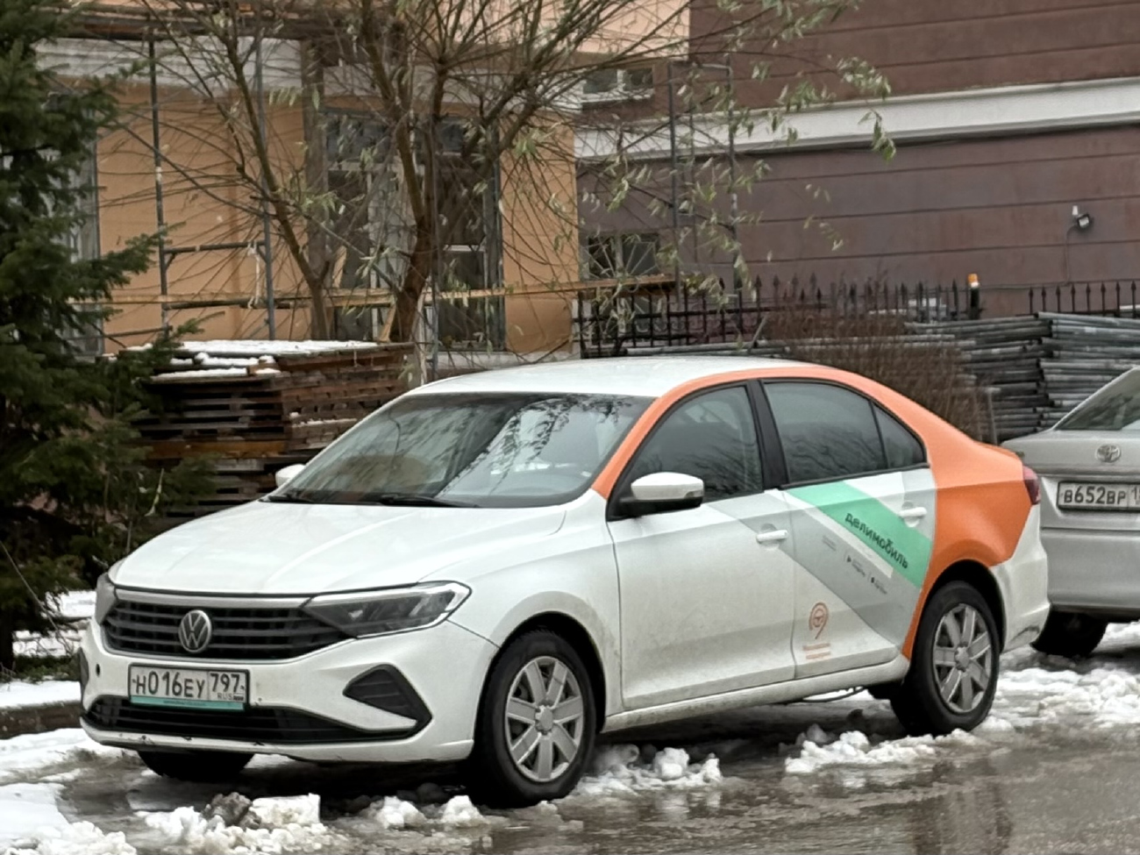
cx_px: 570
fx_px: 1713
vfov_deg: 28.0
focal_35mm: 52
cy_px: 428
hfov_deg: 36.8
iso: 32
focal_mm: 5.96
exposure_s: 1/188
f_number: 1.6
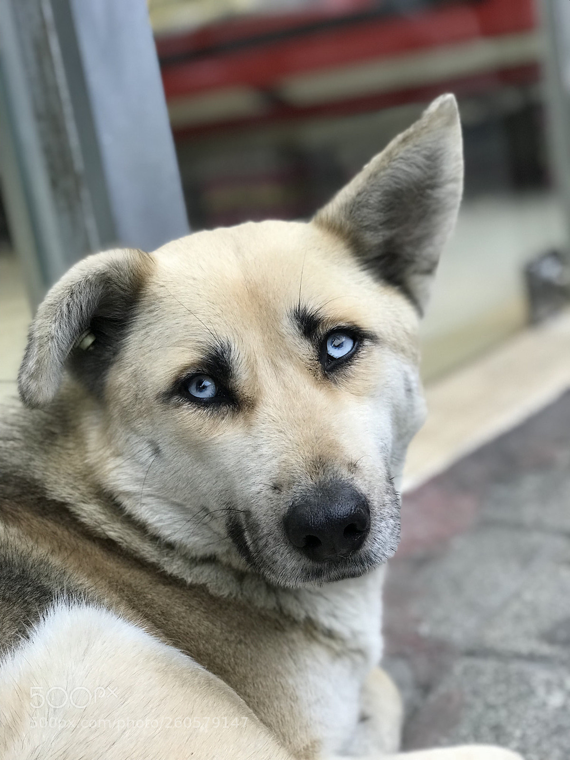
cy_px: 380
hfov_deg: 25.7
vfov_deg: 33.8
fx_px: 1251
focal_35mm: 57
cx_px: 285
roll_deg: +10.0
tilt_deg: -12.3
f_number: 2.8
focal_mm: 6.6
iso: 40
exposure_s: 1/50
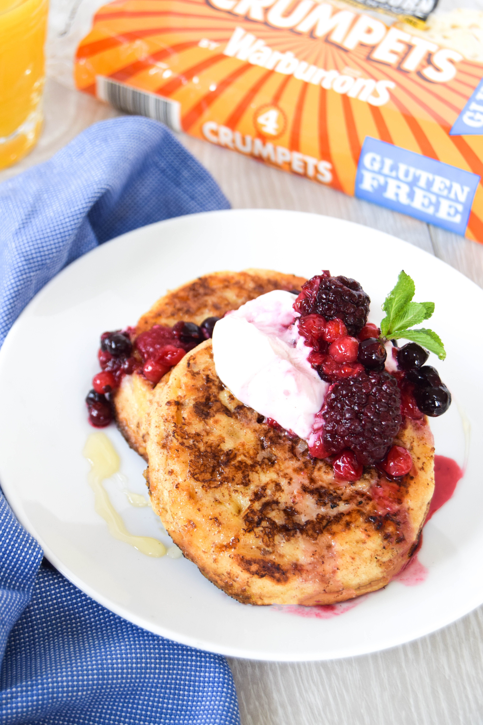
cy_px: 362
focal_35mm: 69
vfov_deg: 29.2
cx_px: 242
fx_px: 1389
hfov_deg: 19.7
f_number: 5.6
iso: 400
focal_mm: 46
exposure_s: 1/125
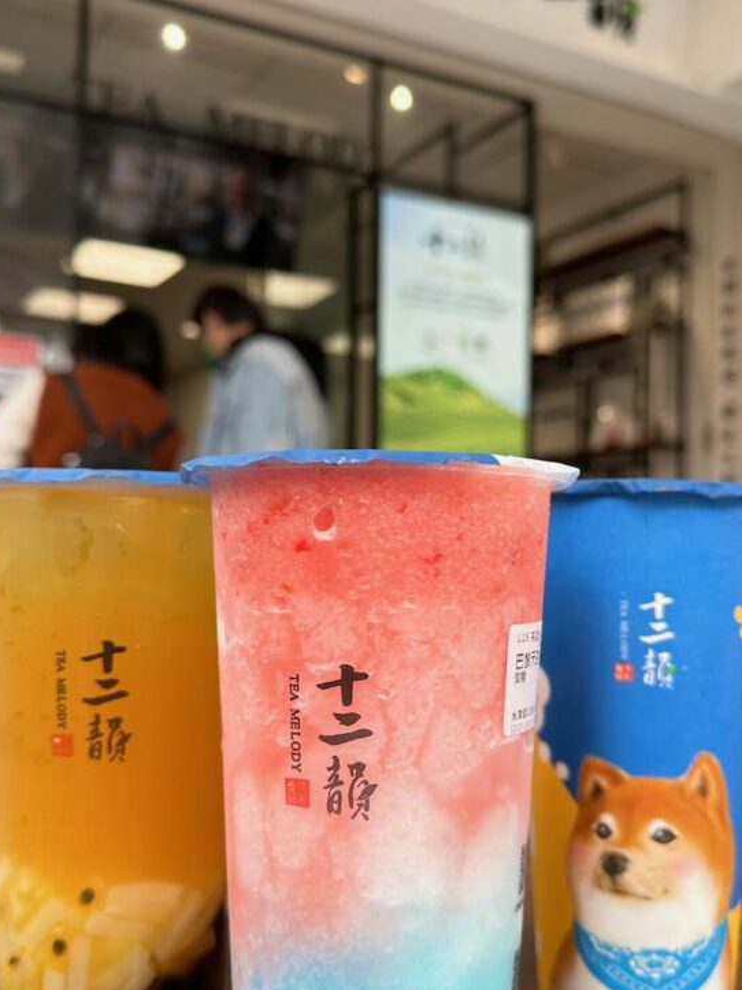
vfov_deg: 53.9
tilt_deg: +2.8
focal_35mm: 34
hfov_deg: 41.8
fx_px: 972
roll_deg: -0.2
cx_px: 381
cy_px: 526
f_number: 1.78
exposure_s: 1/580
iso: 80
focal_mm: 6.86
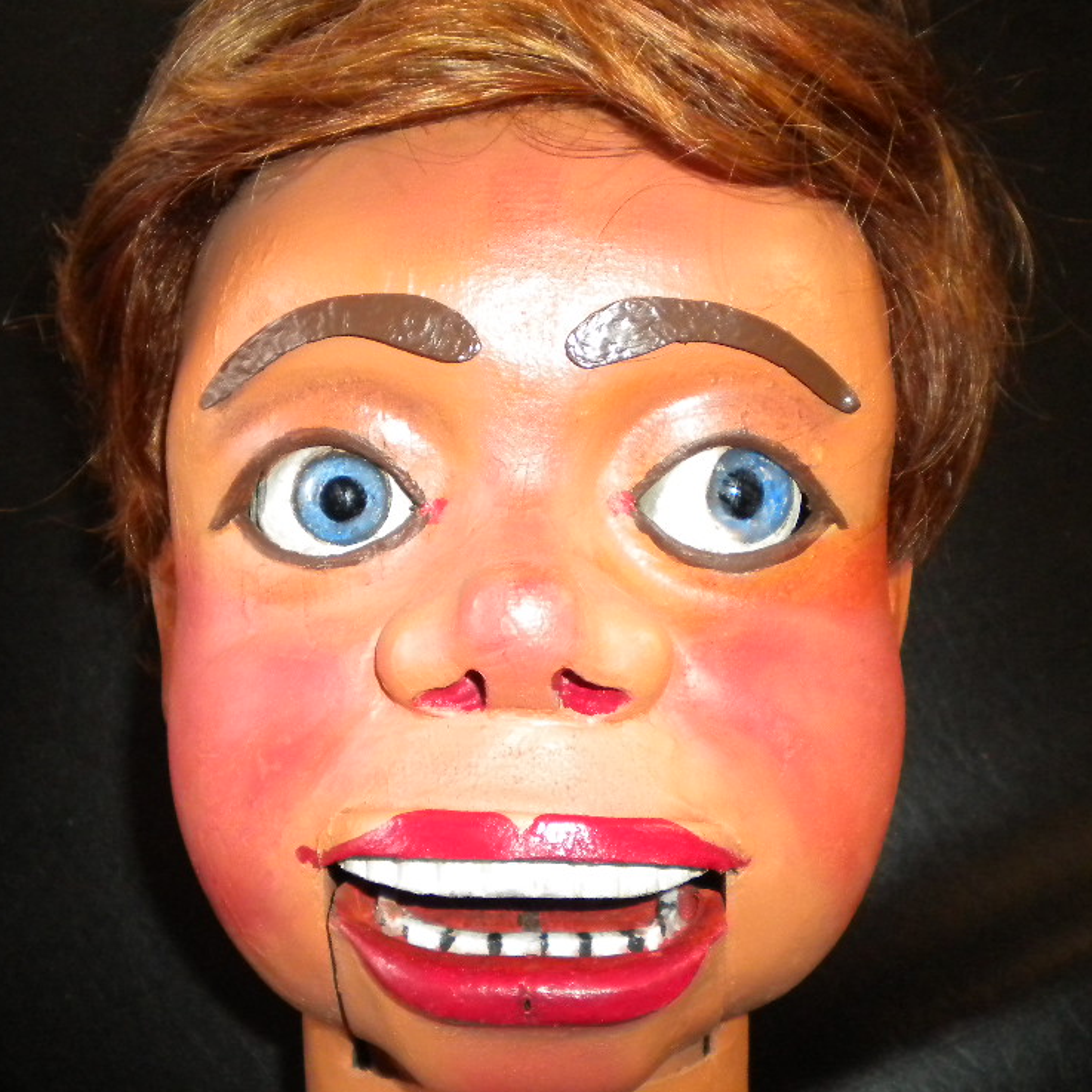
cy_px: 545
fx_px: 1535
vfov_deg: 39.2
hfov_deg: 39.1
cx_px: 456
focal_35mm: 43
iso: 400
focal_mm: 6.3
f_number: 3.1
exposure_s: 1/30
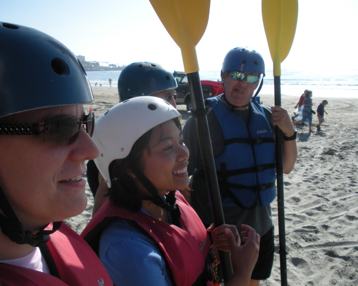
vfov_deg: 39.2
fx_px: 403
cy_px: 142
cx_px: 174
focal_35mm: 38
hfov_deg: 47.9
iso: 64
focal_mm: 6.3
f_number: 3.5
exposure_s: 1/794
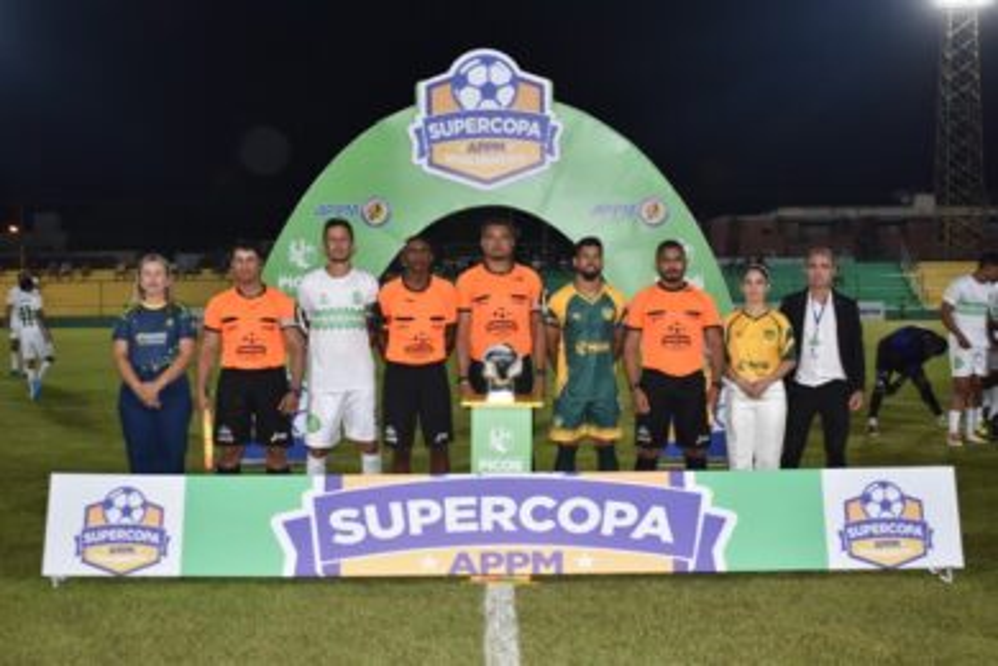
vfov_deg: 28.9
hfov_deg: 42.3
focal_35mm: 46
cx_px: 499
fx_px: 1289
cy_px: 333
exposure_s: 1/60
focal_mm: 31
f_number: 5
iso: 1000
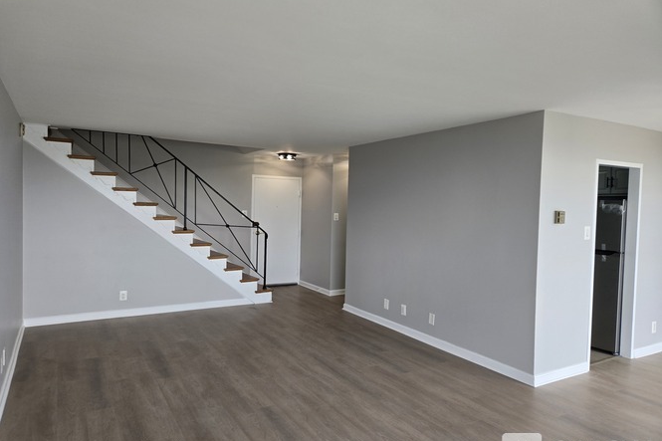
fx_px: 441
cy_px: 224
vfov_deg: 53.1
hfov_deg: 73.8
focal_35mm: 24
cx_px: 331
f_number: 1.8
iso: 100
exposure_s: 1/180
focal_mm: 5.4
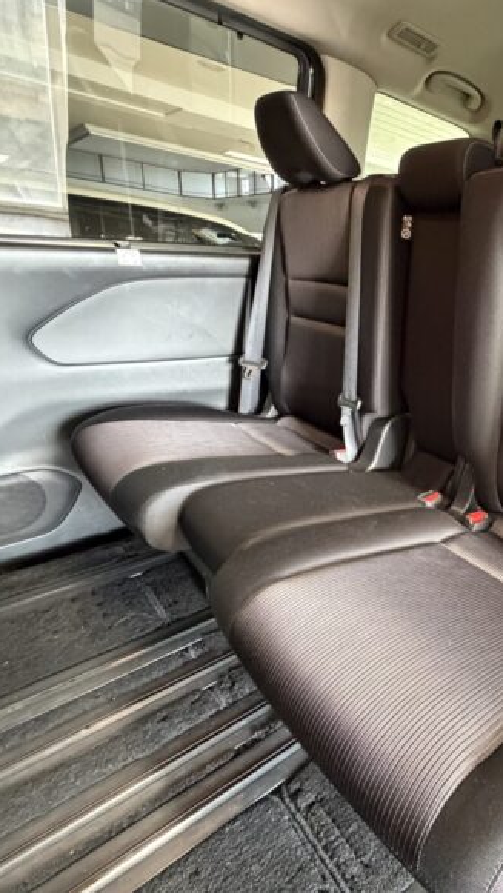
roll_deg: -5.0
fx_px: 498
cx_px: 463
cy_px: 433
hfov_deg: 47.5
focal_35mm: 21
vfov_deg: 83.8
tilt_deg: -16.7
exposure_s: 1/50
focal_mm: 2.22
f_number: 2.2
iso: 800
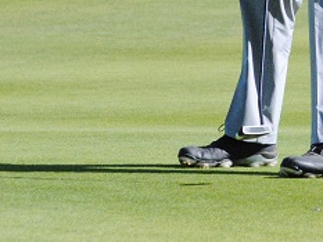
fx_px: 5776
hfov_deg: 3.2
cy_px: -57
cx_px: 378
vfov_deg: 2.4
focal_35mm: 619
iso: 1600
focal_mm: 125
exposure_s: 1/2000
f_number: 9
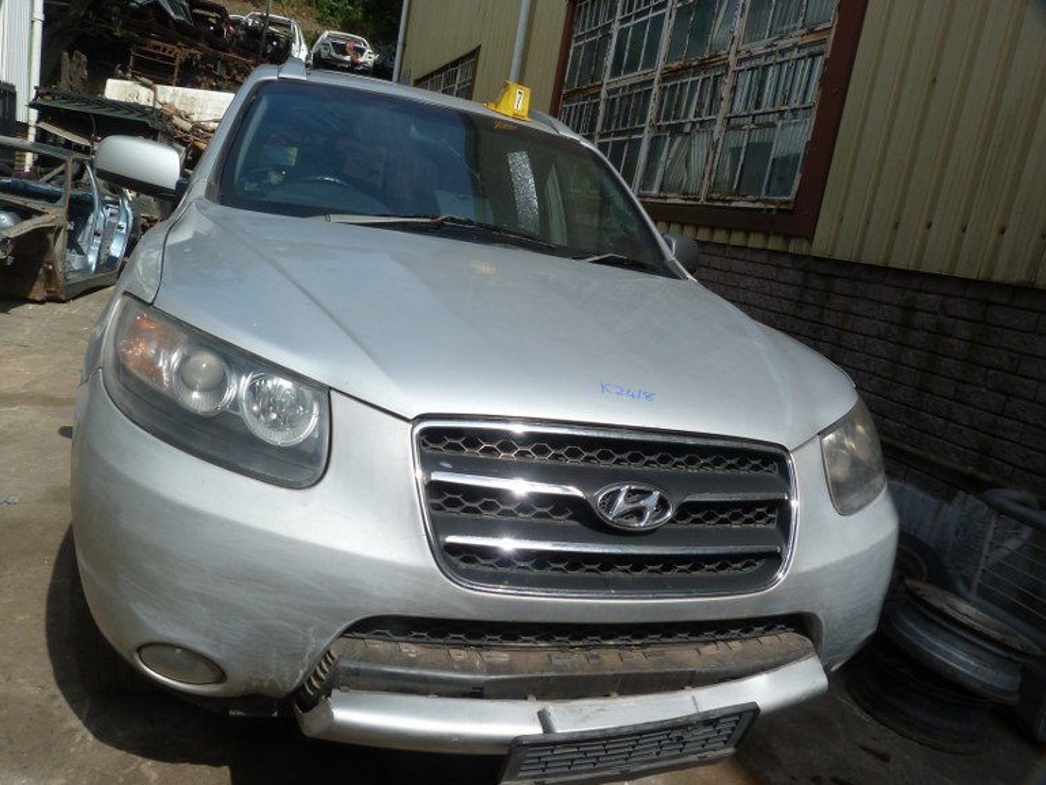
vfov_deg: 53.1
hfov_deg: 67.3
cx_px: 516
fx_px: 786
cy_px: 395
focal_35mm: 26
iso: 80
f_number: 5.6
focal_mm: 4.5
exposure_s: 1/320
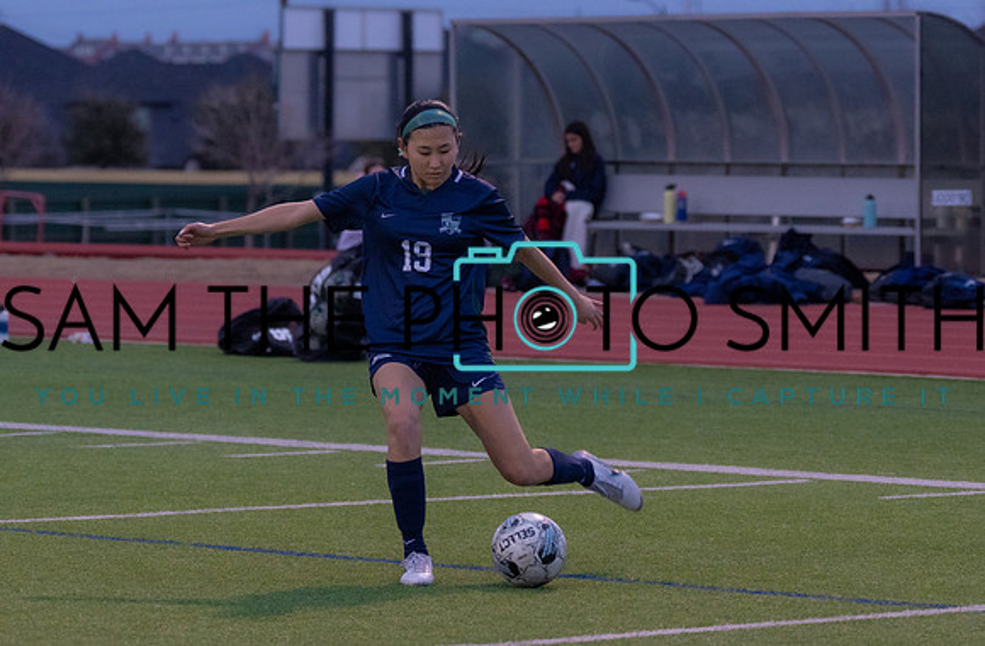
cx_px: 421
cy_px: 257
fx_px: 5772
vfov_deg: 6.4
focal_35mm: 212
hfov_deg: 9.8
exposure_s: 1/1000
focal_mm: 120
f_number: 4
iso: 2500
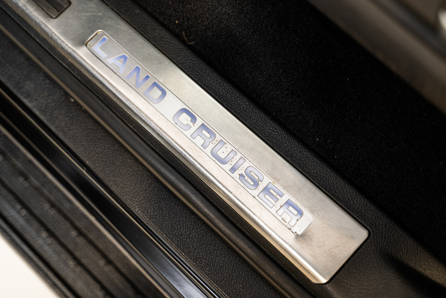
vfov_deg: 23.4
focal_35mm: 58
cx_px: 223
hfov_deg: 34.5
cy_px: 149
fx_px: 718
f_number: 2.8
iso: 1600
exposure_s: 1/200
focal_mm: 58
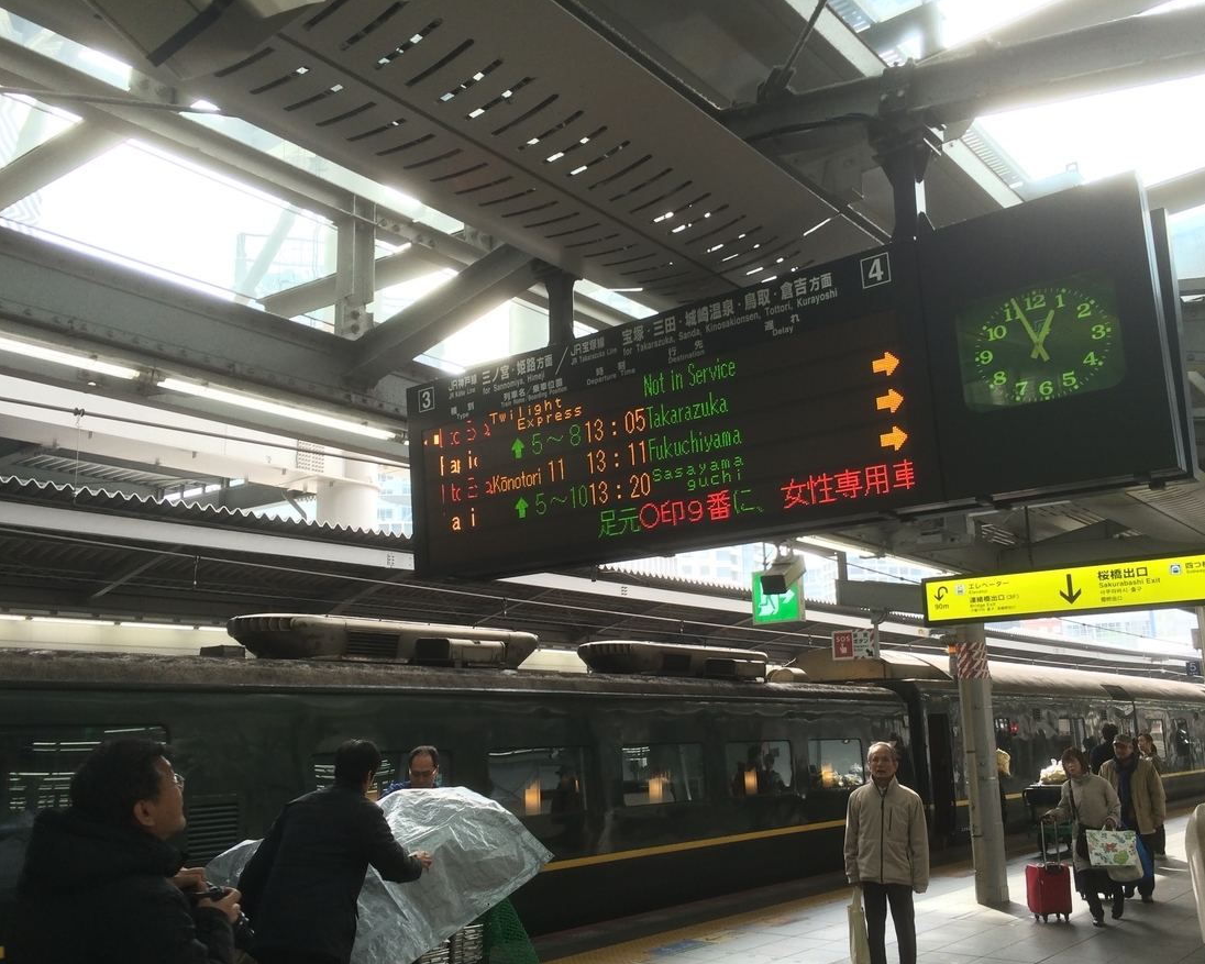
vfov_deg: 47.1
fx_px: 1106
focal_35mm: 31
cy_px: 492
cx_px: 641
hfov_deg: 57.1
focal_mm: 4.15
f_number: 2.2
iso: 50
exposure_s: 1/120
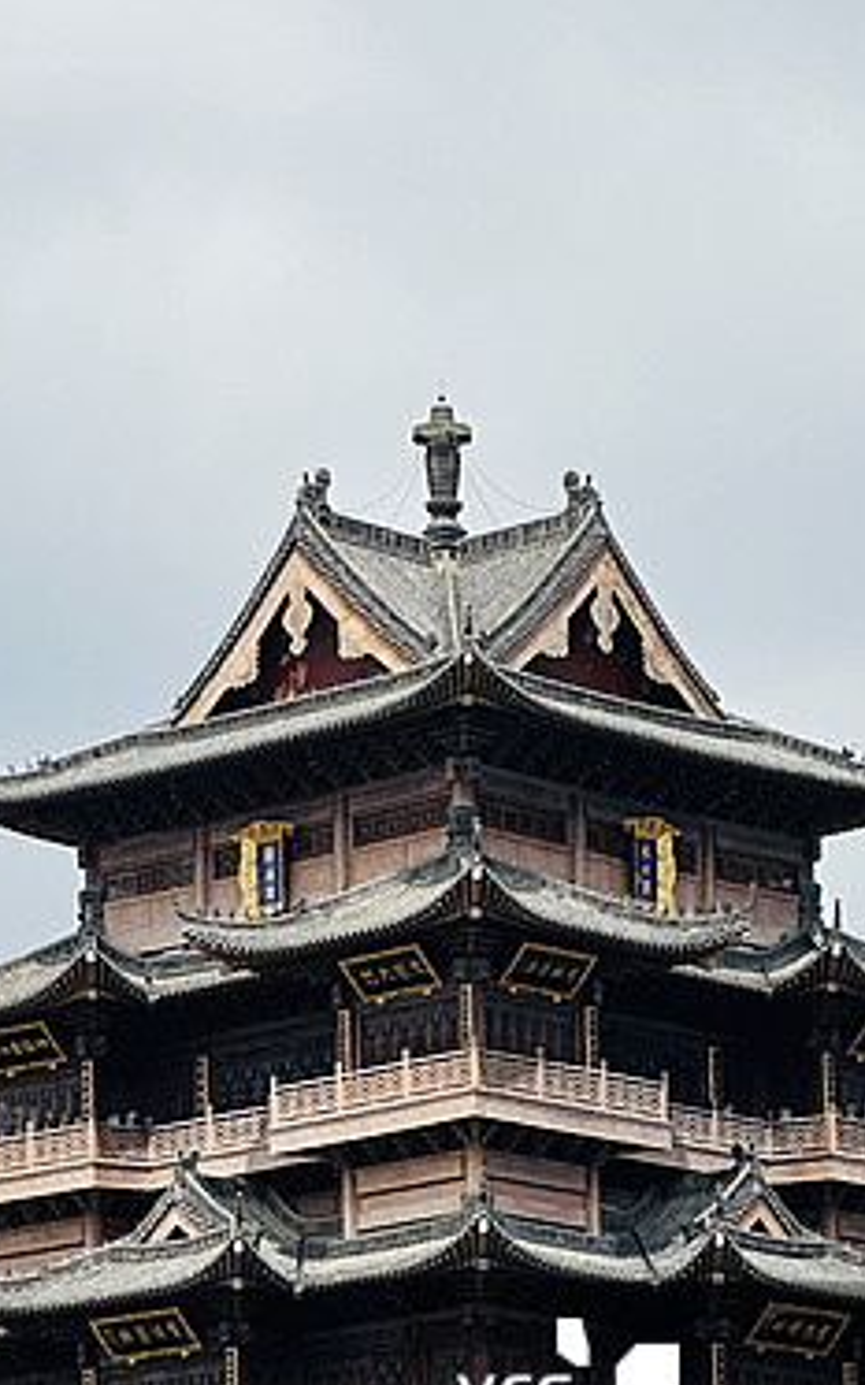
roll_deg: +0.5
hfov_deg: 7.5
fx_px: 6603
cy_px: 705
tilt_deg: +13.6
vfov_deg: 12.0
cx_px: 115
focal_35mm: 175
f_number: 2.8
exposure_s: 1/1410
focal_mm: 9
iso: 32
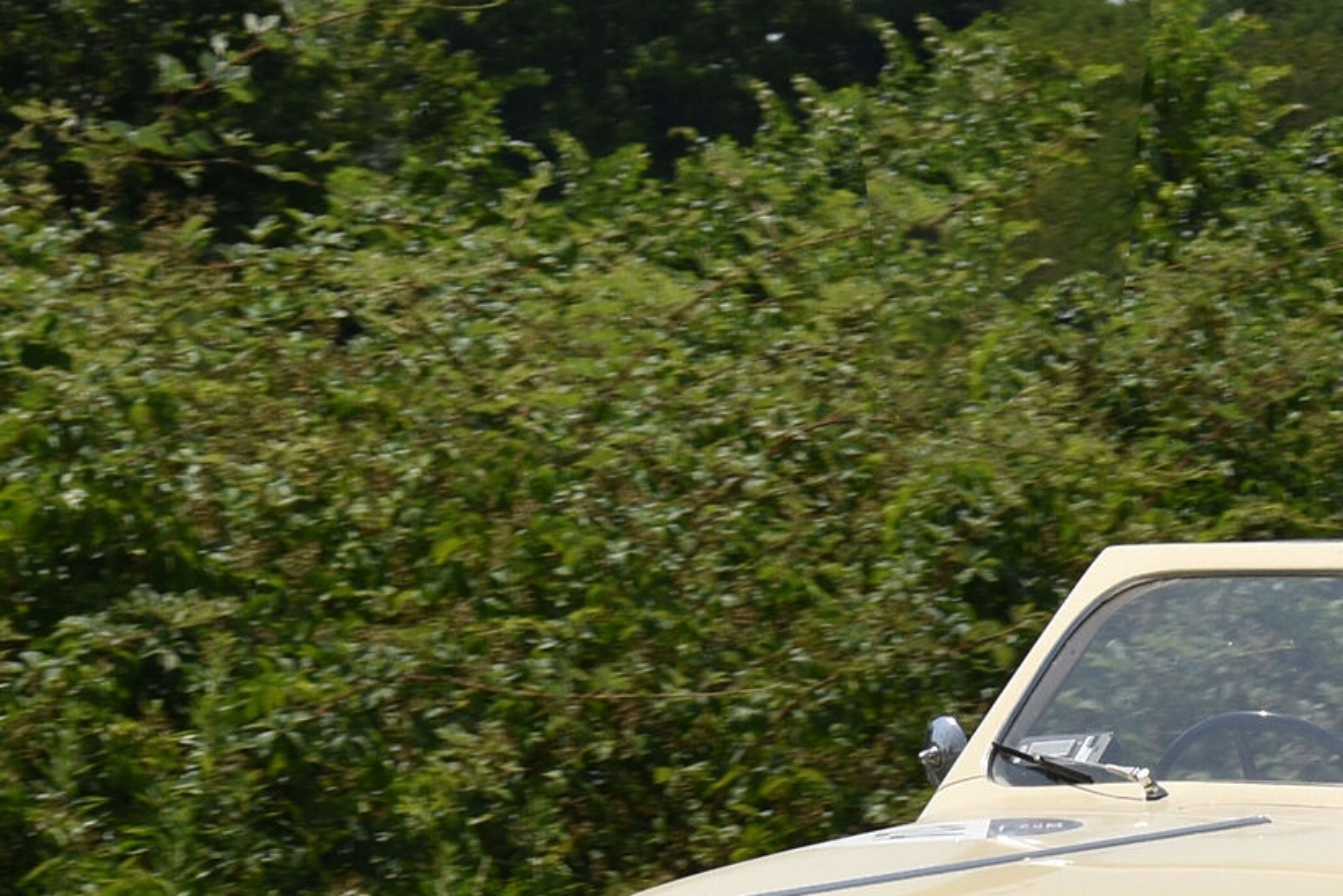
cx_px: 1239
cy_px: 909
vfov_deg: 8.1
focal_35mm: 169
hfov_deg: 12.1
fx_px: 6307
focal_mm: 58
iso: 200
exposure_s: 1/500
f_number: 10
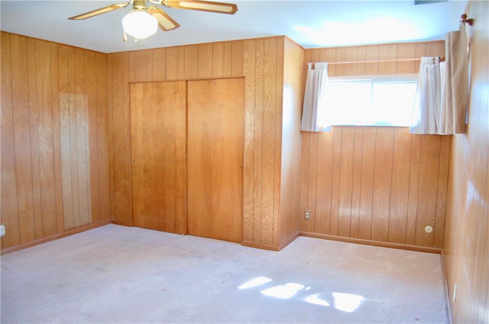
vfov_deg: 47.8
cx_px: 244
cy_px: 162
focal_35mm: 27
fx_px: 366
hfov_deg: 67.4
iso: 800
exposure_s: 1/25
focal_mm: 18
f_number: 3.5
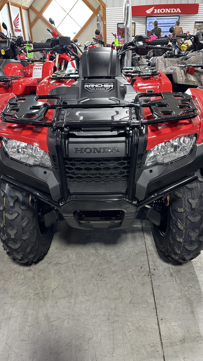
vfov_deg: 69.8
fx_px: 258
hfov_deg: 42.9
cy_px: 175
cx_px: 101
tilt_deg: -26.8
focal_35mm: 27
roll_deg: +1.6
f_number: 1.78
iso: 160
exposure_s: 1/60
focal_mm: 6.86
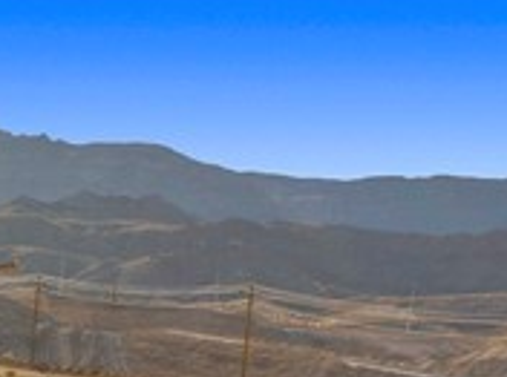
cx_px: -588
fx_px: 2045
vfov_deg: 8.9
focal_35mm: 140
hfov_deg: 12.1
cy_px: 1071
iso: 210
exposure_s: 1/240
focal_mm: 12.29
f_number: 2.8
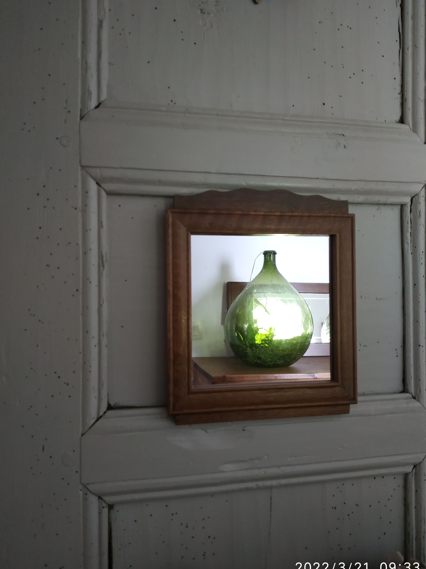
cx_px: 216
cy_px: 296
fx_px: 410
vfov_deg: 69.4
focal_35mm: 25
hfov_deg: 54.9
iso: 500
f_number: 1.9
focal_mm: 3.94
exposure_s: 1/20
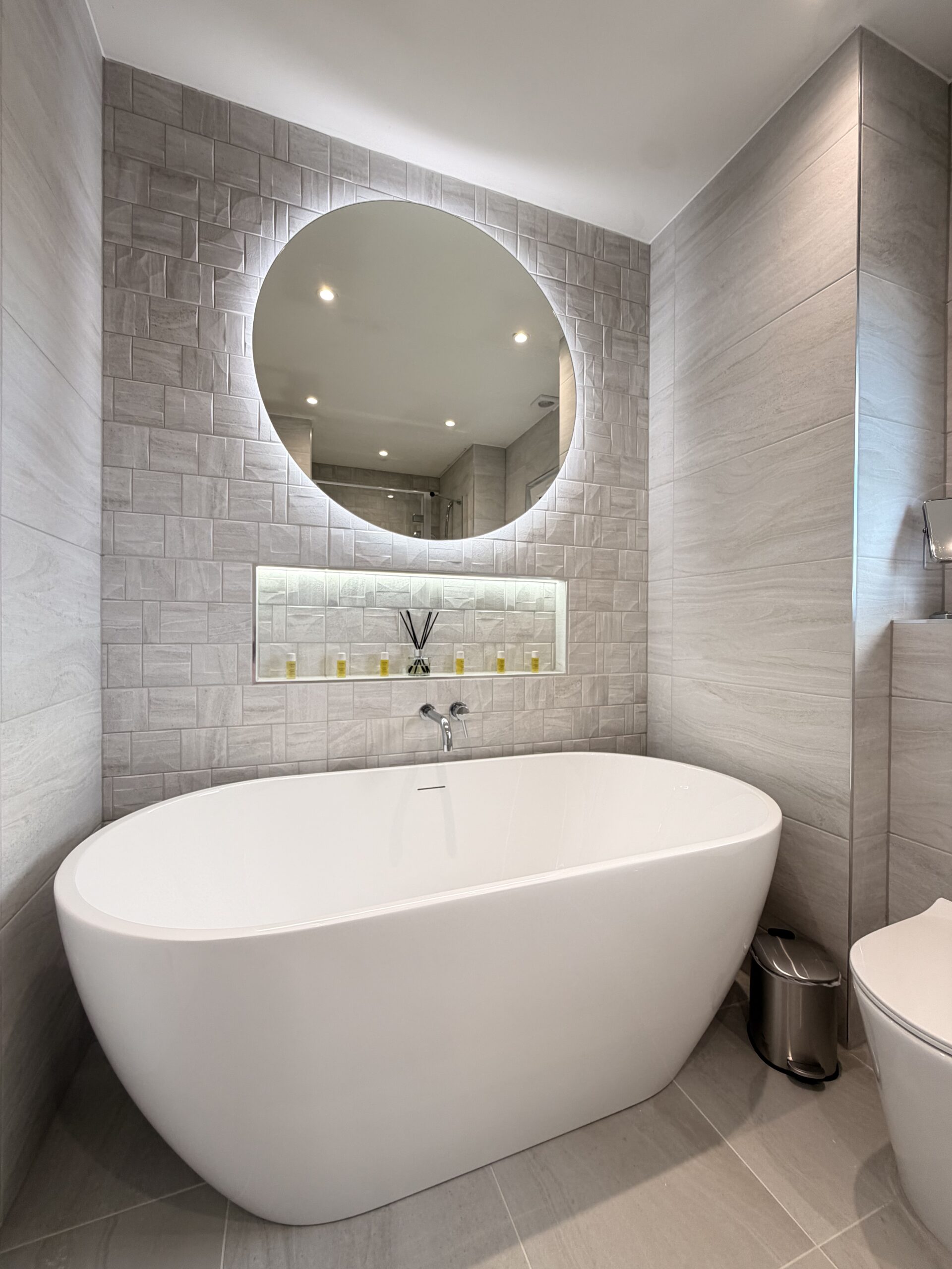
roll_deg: +0.1
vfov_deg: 102.1
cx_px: 476
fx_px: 513
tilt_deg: +0.5
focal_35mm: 14
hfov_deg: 85.7
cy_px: 634
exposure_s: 1/100
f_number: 2.2
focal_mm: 2.22
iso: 100
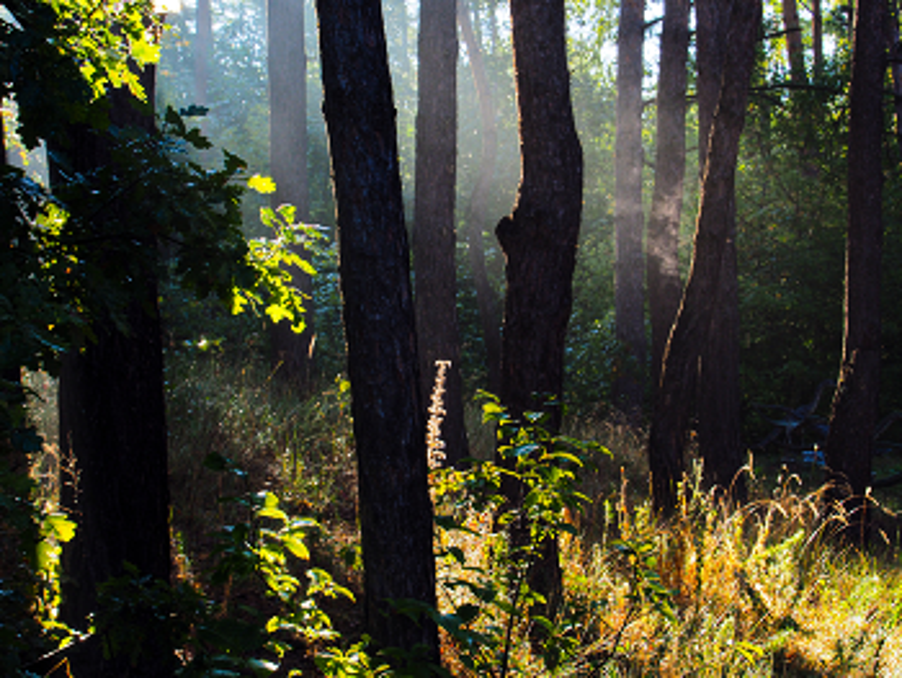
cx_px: 451
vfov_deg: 19.4
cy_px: 339
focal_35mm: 76
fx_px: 1982
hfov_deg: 25.6
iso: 400
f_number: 10
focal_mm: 38
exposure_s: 1/60
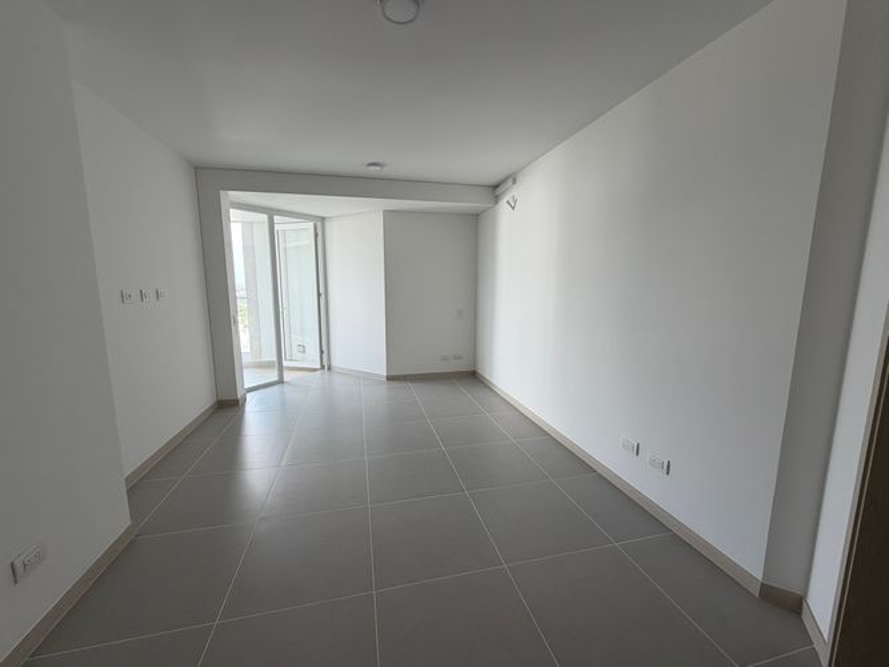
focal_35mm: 14
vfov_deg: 85.7
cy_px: 334
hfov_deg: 102.1
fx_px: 359
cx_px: 444
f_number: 2.2
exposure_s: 1/121
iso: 64
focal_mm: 2.22
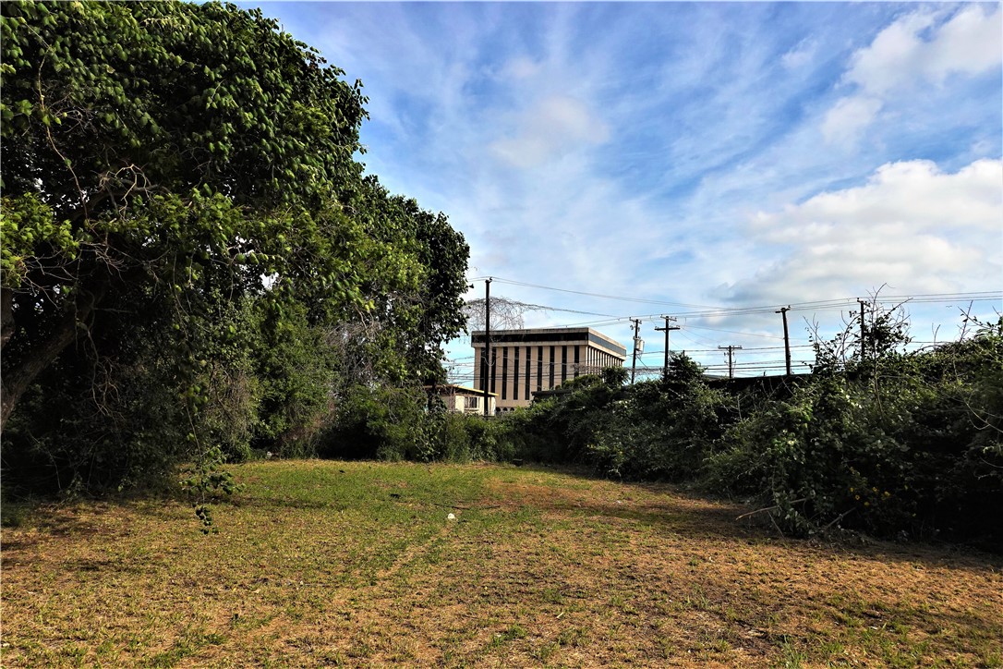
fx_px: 669
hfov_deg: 73.7
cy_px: 334
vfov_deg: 53.1
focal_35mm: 24
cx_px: 502
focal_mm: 9
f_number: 5
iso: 100
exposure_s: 1/1000
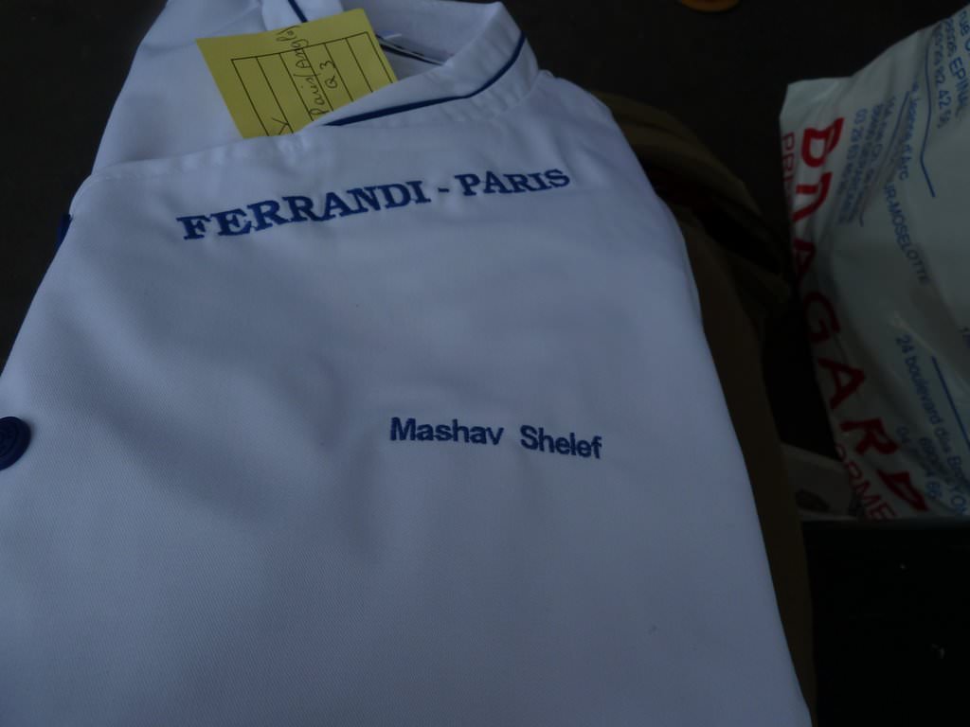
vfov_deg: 54.9
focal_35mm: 25
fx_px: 701
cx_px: 485
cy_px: 364
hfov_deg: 69.4
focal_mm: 4.1
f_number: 4
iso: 80
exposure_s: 1/250
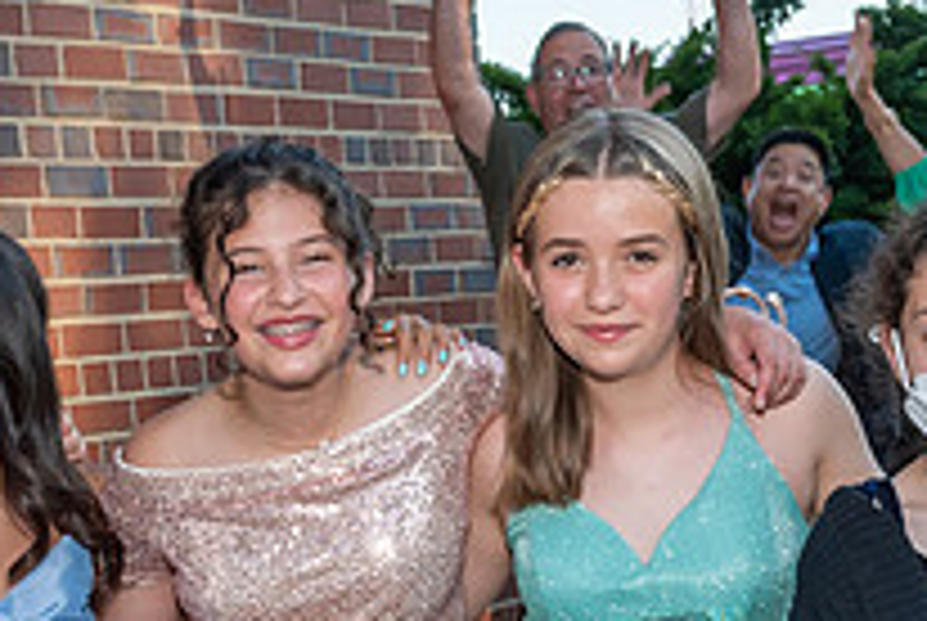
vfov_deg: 13.1
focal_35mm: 103
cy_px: 706
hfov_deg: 19.8
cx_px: 421
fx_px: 2656
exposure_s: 1/250
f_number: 7.1
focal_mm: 20
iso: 400
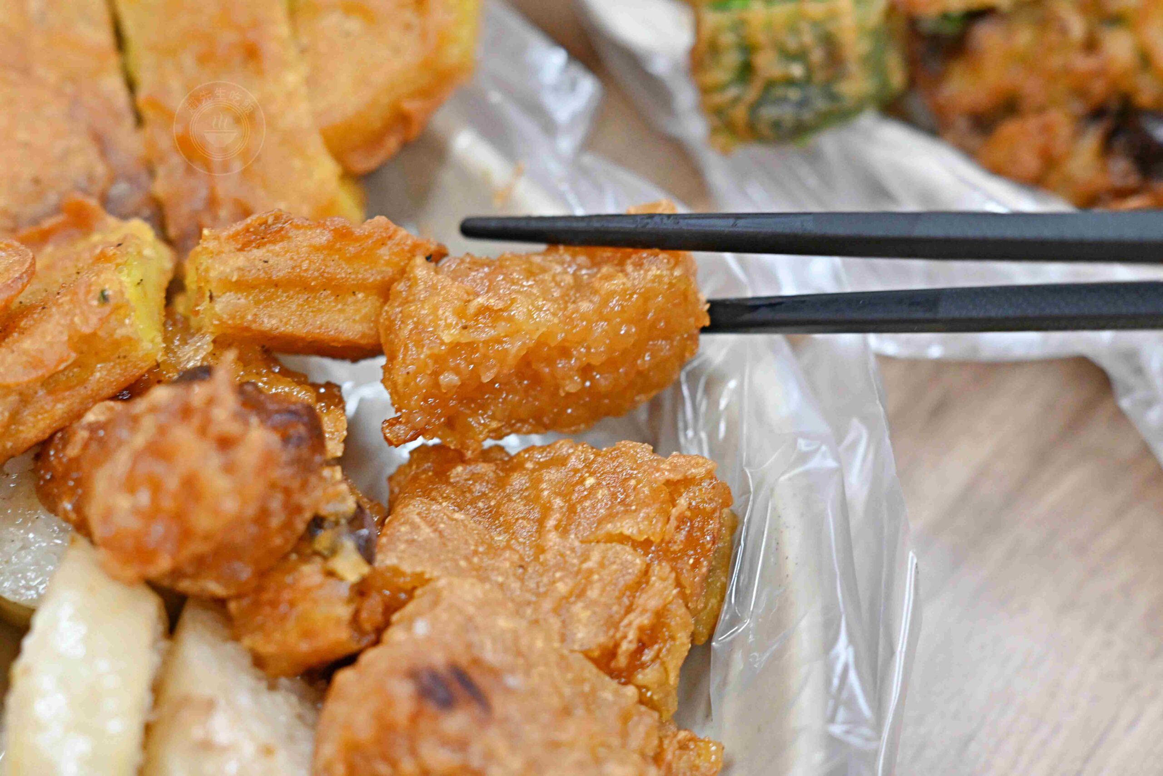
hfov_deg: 27.0
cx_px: 582
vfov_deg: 18.2
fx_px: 2423
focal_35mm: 75
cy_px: 388
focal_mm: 50
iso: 1400
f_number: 3.2
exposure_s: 1/200
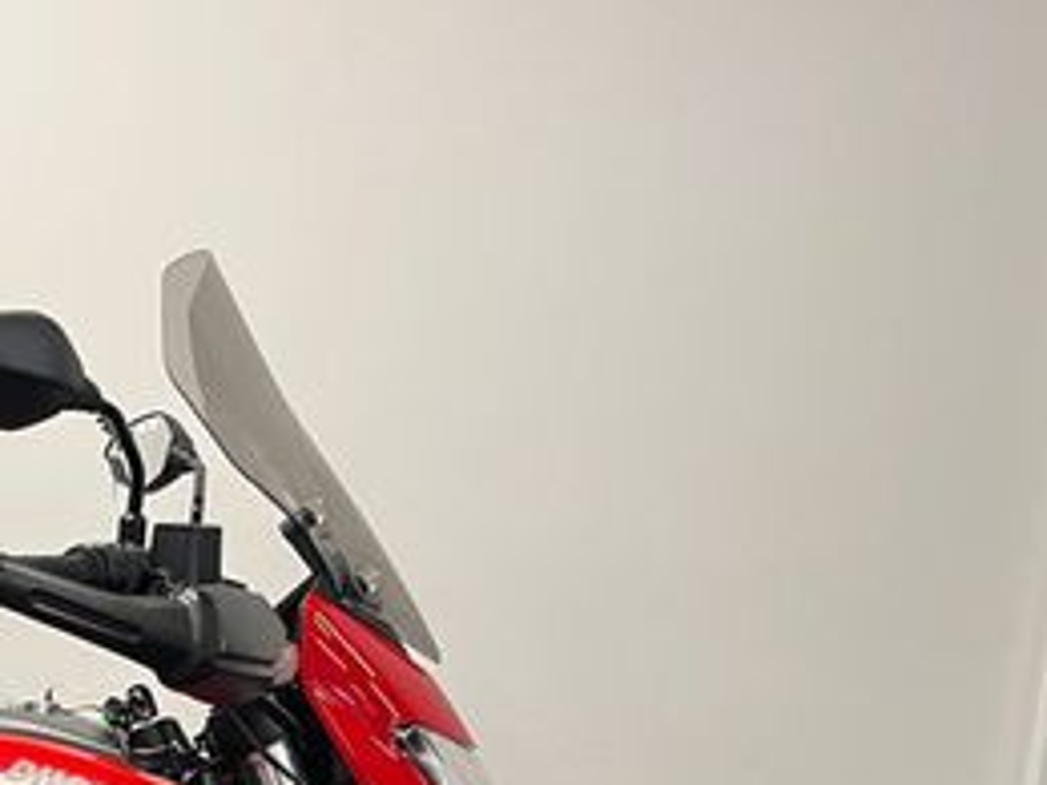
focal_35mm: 64
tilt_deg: -12.1
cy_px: 898
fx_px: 1936
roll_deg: -1.5
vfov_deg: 21.6
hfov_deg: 27.7
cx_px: -97
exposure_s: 1/50
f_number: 1.6
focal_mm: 5.1
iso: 80
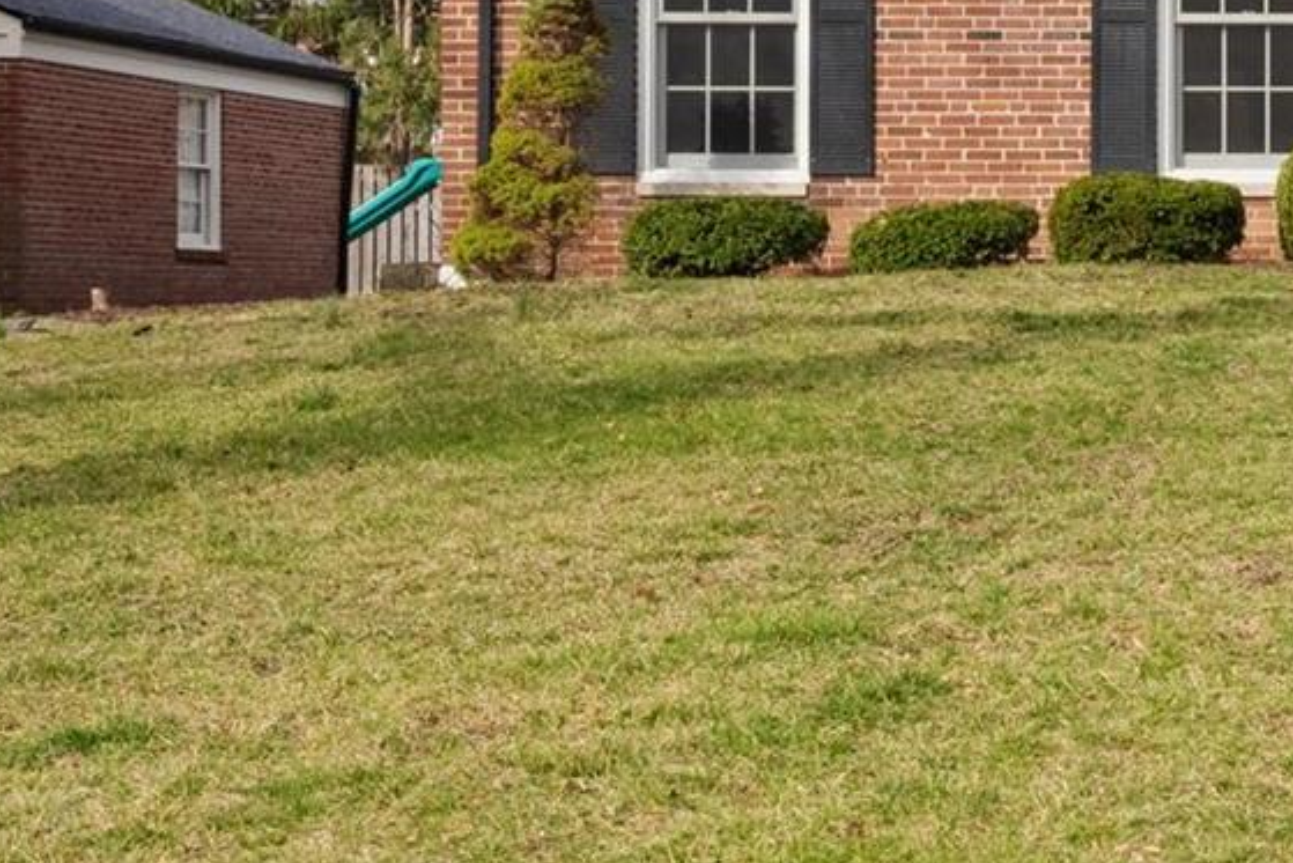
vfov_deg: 12.9
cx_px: 1746
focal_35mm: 103
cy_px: -194
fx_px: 3700
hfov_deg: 18.3
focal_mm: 18
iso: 400
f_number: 8
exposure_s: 1/400
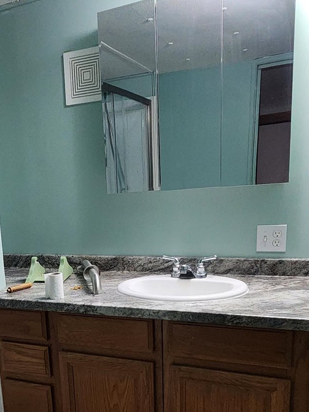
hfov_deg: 38.6
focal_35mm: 36
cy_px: 298
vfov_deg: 49.7
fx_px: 428
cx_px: 76
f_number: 2.2
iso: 400
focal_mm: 2.2
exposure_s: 1/60
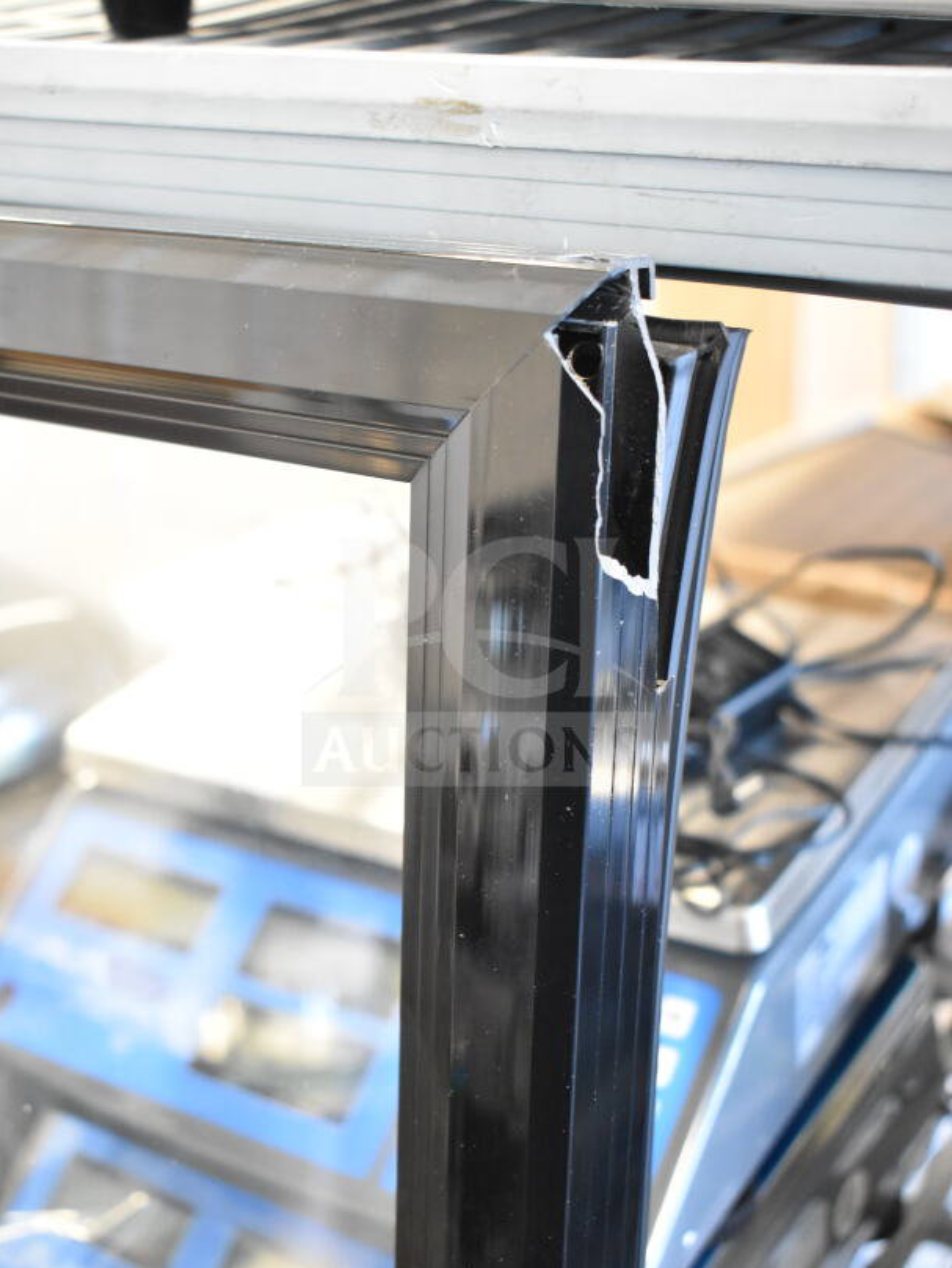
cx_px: 477
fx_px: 1853
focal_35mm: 51
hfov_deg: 28.8
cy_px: 661
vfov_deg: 37.8
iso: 3200
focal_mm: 31
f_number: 4.2
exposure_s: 1/50
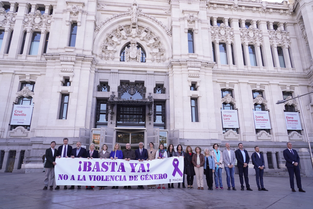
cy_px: 104
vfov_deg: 53.1
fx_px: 209
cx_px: 156
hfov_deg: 73.7
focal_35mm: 24
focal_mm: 24
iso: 250
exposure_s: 1/250
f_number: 4.5
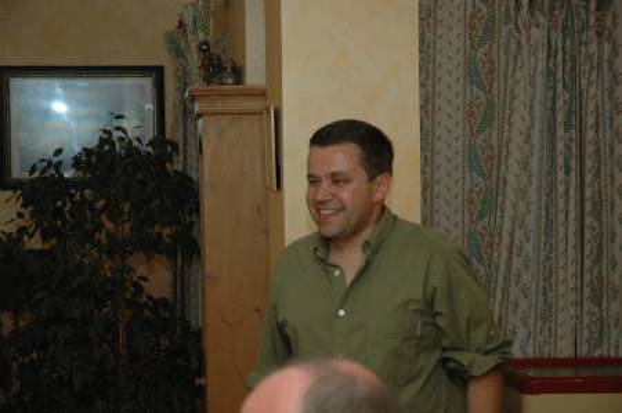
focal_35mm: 105
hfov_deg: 19.5
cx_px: 311
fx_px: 1812
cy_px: 206
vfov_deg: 13.0
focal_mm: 70
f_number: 5.6
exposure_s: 1/60
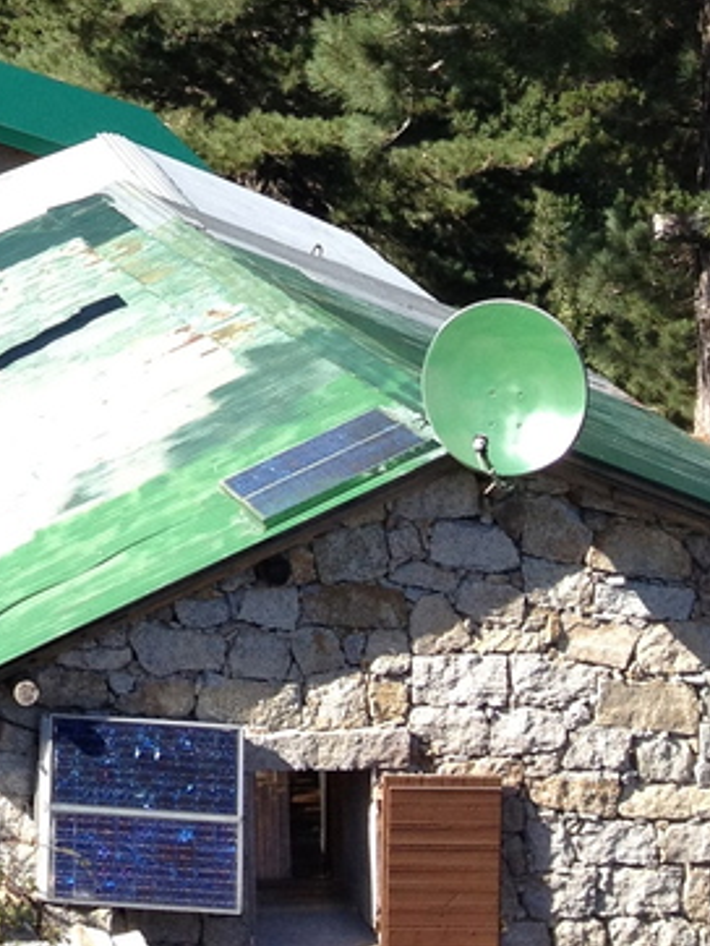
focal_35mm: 116
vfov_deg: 16.2
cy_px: -243
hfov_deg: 12.0
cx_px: -449
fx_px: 3169
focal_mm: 4.28
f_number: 2.4
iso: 64
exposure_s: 1/613
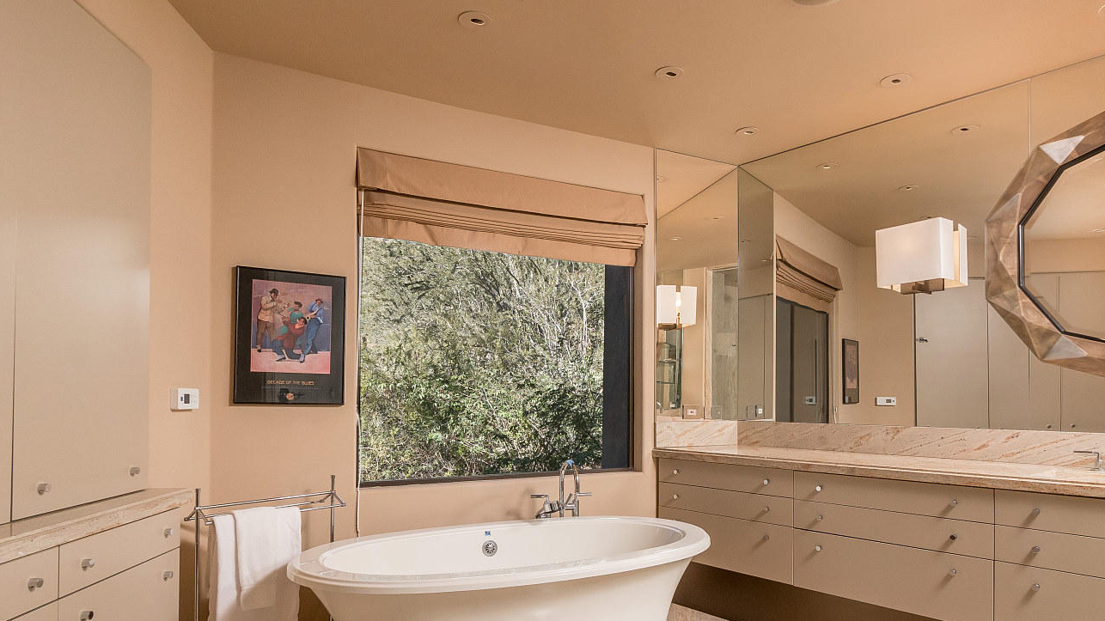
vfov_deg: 50.8
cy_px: 399
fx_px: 645
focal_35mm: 22
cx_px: 583
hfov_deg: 81.1
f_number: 8
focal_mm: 10
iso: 640
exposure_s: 1/200
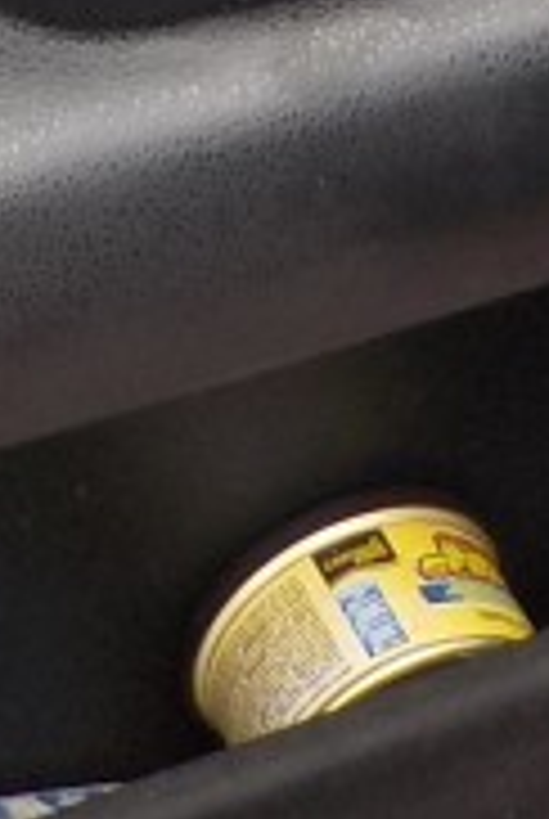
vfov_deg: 9.1
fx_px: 4990
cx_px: -40
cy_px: -423
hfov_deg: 6.3
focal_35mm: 219
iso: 125
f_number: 3.3
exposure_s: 1/160
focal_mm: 4.1
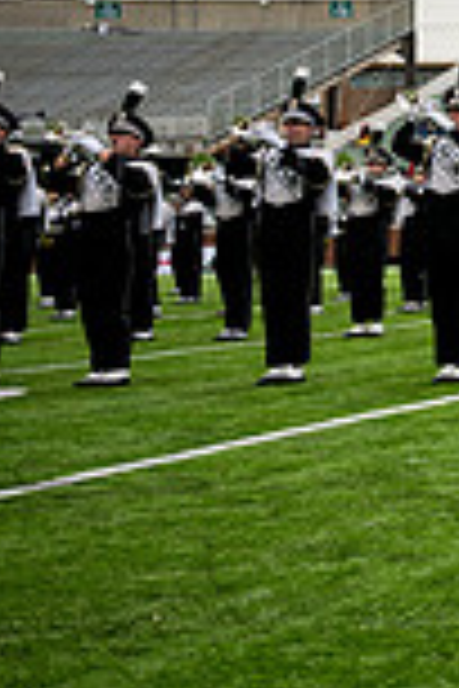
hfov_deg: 11.5
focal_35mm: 95
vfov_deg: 21.0
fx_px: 1817
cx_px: 1161
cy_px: 65
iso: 100
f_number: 2.8
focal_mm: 25
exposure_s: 1/500
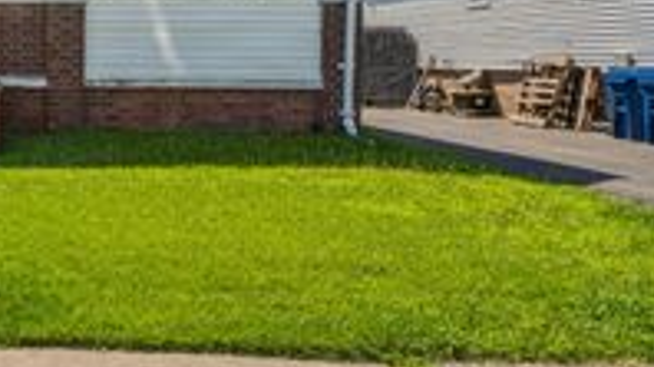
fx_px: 780
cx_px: -40
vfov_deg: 25.8
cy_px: 55
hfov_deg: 38.7
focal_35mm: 45
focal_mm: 17
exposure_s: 1/20
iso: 100
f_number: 22
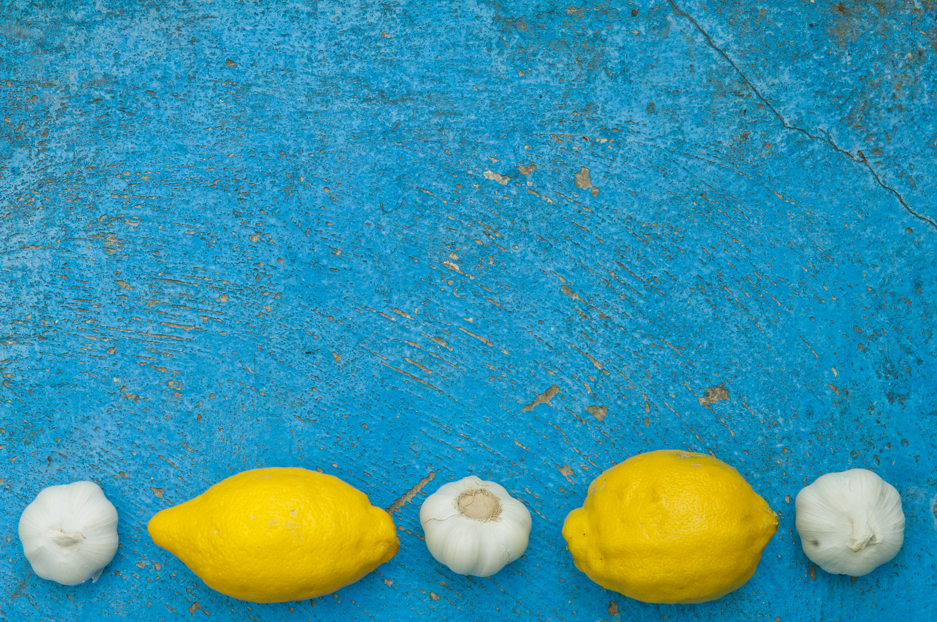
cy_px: 311
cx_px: 468
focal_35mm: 72
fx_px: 1872
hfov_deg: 28.1
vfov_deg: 18.9
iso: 320
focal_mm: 48
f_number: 11
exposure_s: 1/80
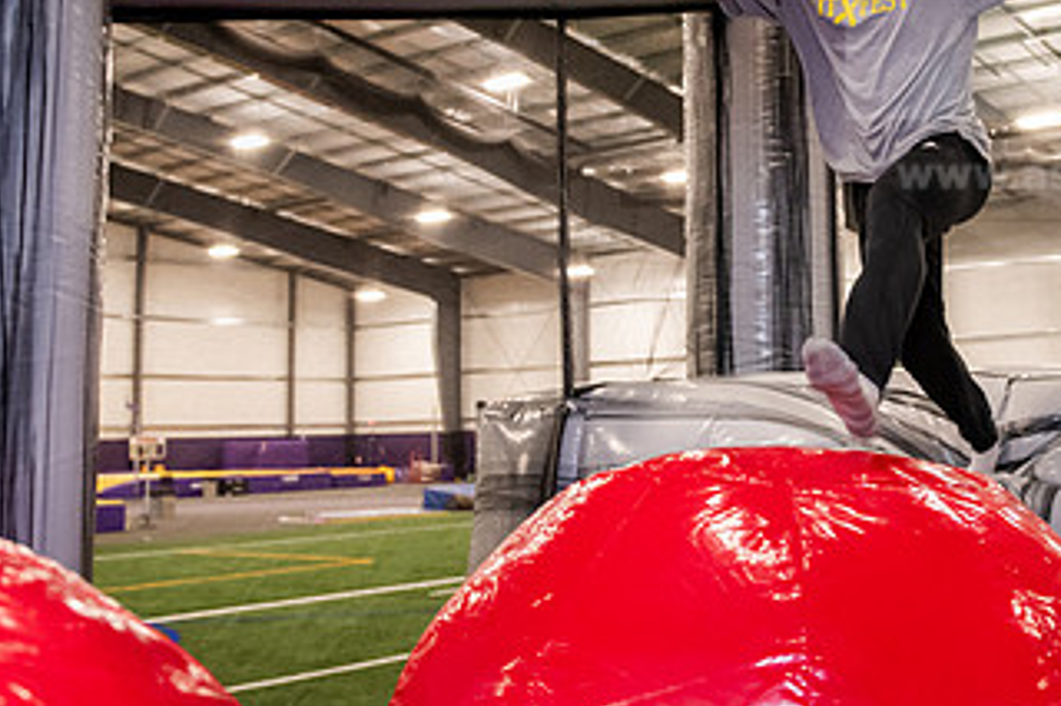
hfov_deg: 39.6
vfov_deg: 27.4
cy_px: 244
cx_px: 746
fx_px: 1443
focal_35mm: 49
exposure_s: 1/125
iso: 2500
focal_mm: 27
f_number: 3.2
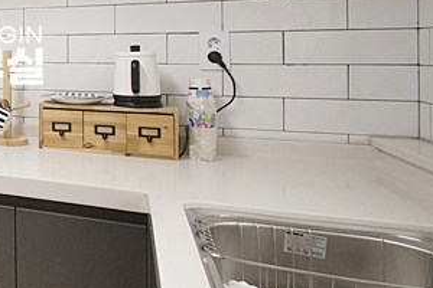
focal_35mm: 40
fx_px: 481
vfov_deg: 32.2
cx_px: -136
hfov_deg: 34.0
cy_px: 45
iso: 800
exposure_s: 1/25
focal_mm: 10
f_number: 9
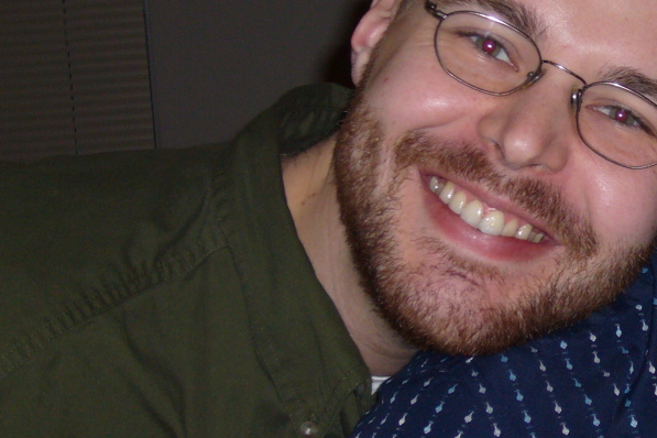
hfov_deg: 13.0
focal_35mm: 156
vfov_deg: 8.8
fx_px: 2847
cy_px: 166
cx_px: 644
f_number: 4
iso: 100
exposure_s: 1/60
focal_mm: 11.5
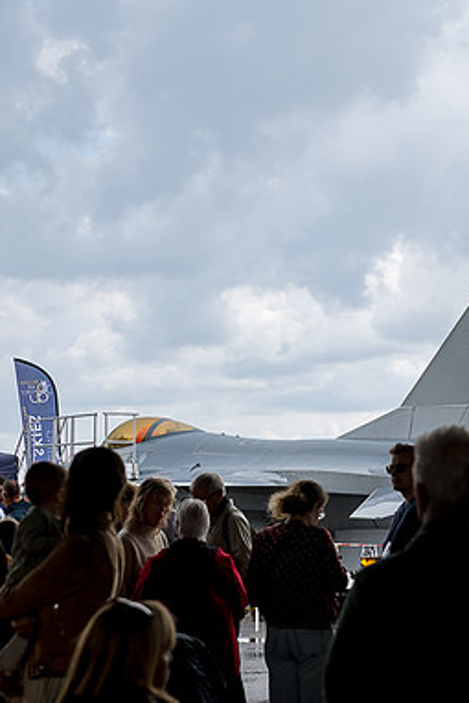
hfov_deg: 14.6
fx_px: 1835
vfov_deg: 21.7
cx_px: 248
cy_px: 352
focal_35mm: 94
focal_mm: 62
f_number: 4.5
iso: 800
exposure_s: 1/2000
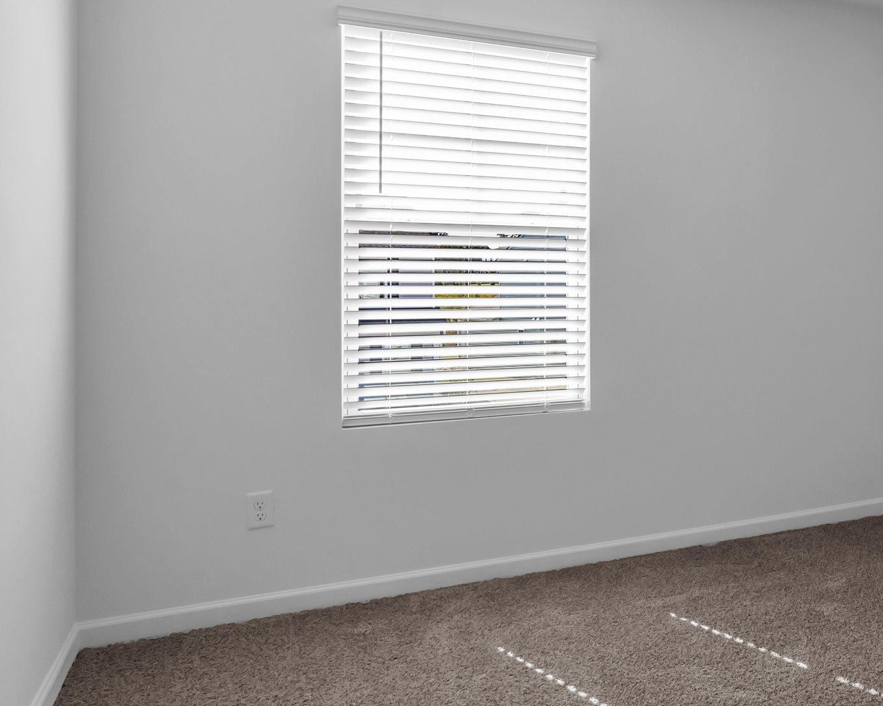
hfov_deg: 46.4
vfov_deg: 43.1
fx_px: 888
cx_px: 833
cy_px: 285
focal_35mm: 34
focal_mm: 16
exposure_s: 1/60
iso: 320
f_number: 9
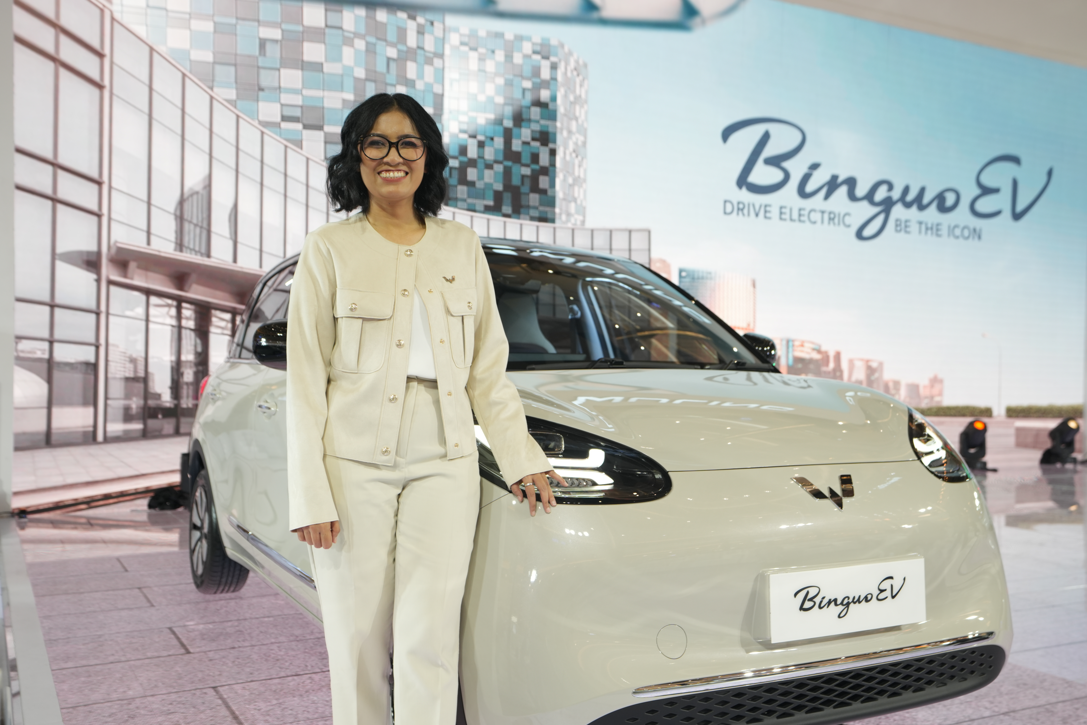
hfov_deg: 54.4
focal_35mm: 35
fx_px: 1057
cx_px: 544
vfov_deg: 37.9
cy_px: 362
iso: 640
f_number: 4
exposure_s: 1/125
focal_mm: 35
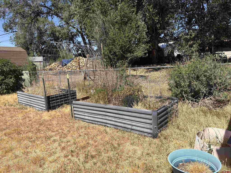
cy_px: 86
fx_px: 174
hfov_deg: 67.3
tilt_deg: -6.7
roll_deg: +2.1
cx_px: 116
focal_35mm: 26
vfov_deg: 53.1
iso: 50
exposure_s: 1/2865
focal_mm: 5.96
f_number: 1.6
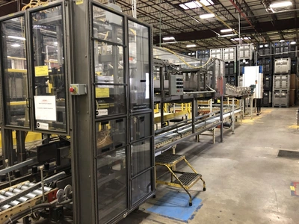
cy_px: 112
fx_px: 242
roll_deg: +1.0
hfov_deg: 63.4
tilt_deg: -3.6
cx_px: 150
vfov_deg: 49.7
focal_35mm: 28
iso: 100
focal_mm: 4
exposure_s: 1/12
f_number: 1.8
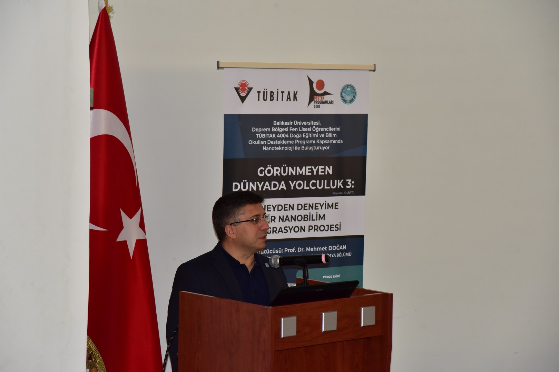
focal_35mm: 120
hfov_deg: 17.1
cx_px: 280
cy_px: 186
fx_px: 1863
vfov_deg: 11.4
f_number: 6.3
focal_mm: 120
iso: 2500
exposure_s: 1/200
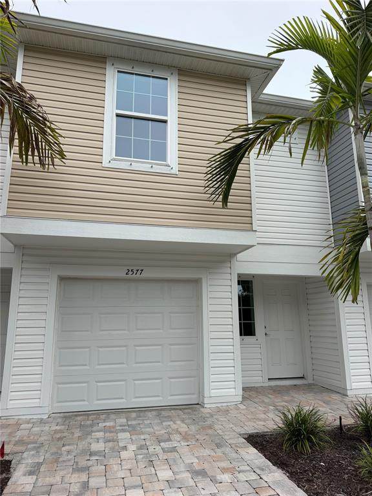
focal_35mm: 24
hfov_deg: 56.8
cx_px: 186
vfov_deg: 71.6
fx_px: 344
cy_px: 248
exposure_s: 1/1689
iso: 80
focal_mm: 6.76
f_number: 1.78
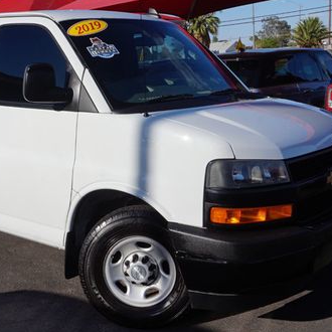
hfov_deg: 32.3
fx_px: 562
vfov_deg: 32.9
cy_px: 156
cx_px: 81
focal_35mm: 52
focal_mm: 21
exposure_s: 1/200
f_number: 14
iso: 100
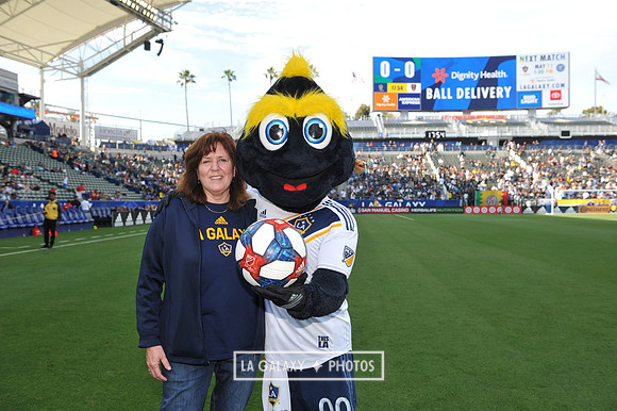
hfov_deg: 58.7
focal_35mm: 32
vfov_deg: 41.1
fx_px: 548
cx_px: 308
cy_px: 206
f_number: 5.6
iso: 250
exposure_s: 1/400
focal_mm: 32
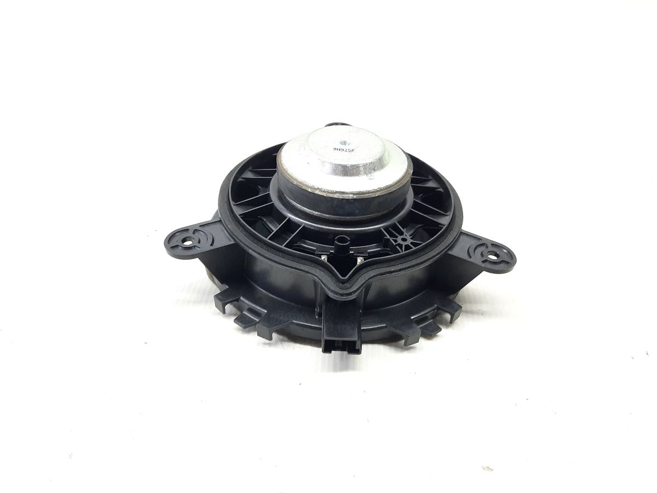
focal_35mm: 25
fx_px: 474
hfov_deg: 69.4
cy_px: 246
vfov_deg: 54.9
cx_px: 328
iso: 200
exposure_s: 1/50
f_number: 2
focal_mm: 4.6
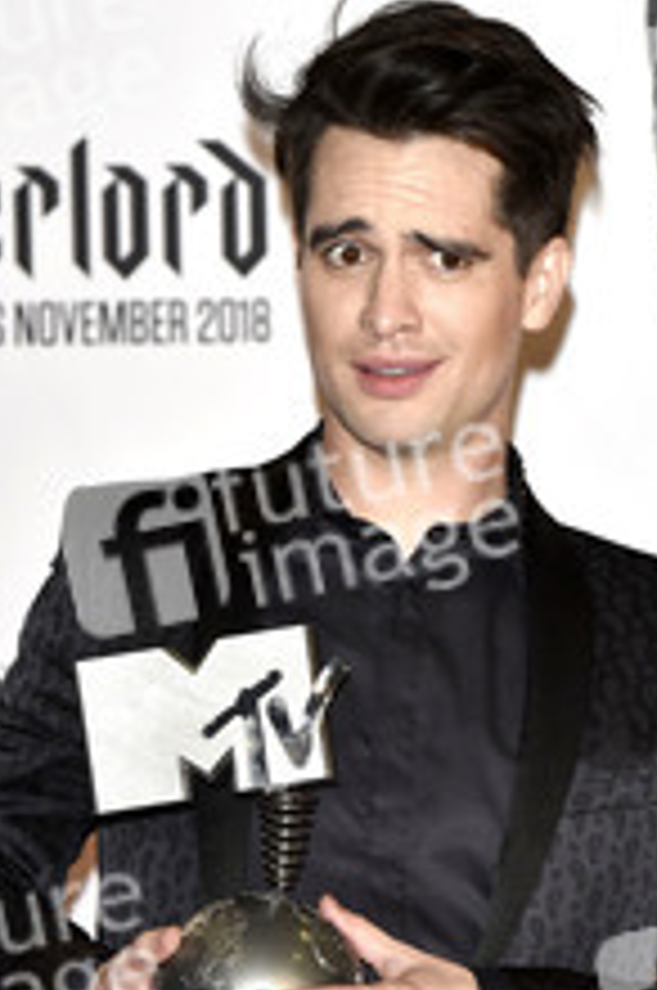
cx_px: 418
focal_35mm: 300
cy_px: 756
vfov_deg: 6.9
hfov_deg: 4.6
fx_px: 8238
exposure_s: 1/250
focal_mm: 165
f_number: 5
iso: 2000
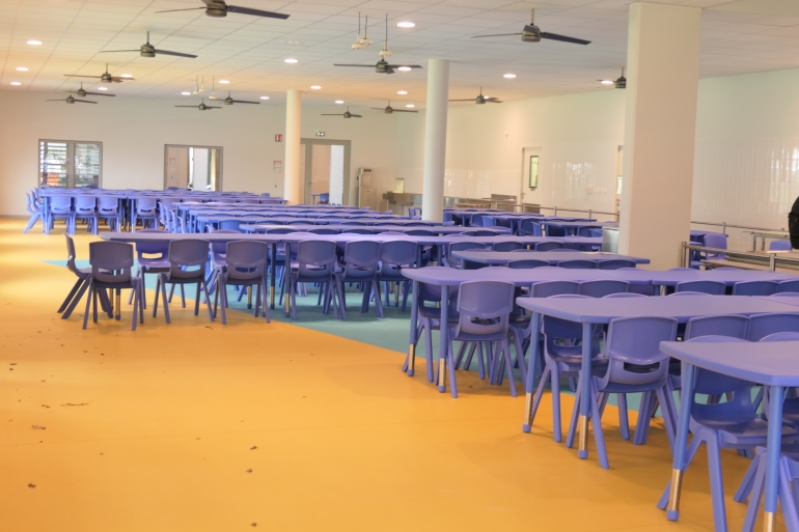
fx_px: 1065
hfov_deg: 41.1
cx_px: 400
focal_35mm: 48
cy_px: 266
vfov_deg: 28.1
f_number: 5
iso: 125
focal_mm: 17.5
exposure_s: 1/8
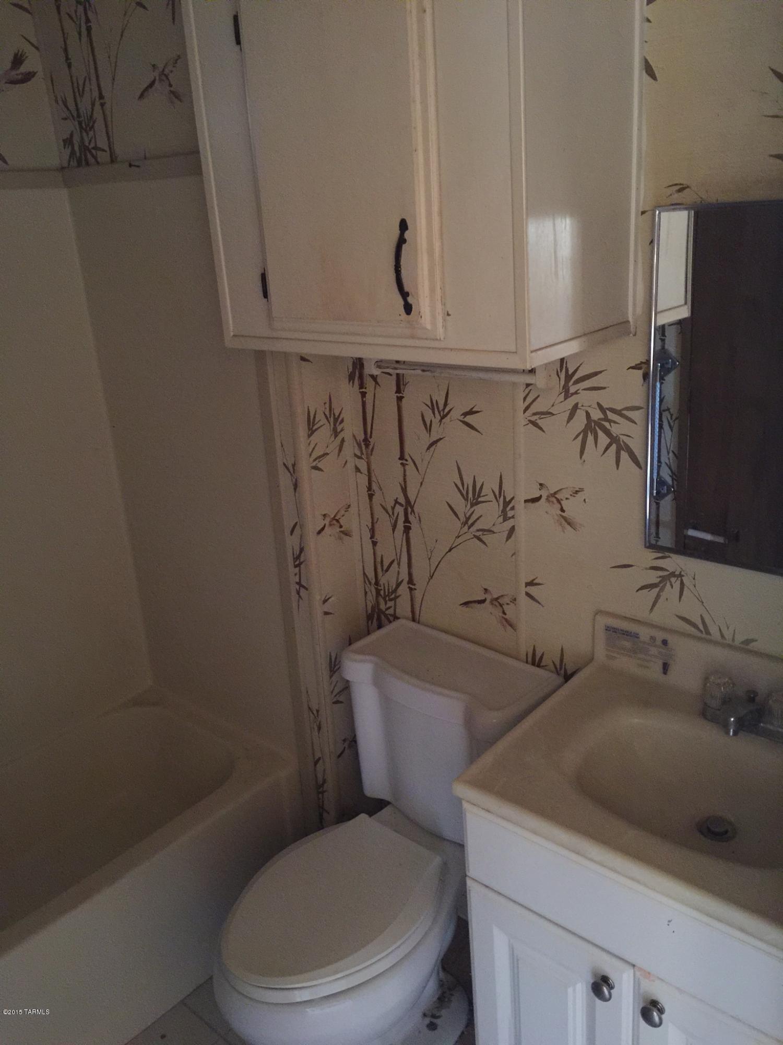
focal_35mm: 29
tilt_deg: -18.0
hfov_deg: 48.2
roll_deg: +3.5
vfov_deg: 61.7
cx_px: 392
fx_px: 875
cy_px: 522
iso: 125
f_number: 2.2
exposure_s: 1/4
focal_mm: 4.15
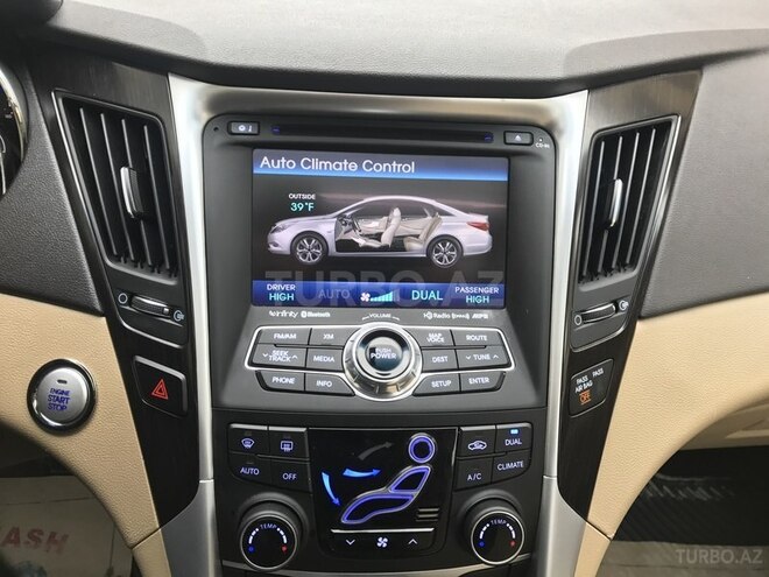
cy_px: 288
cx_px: 384
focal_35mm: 28
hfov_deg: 63.4
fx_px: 622
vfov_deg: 49.7
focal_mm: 3.99
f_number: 1.8
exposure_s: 1/50
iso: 32
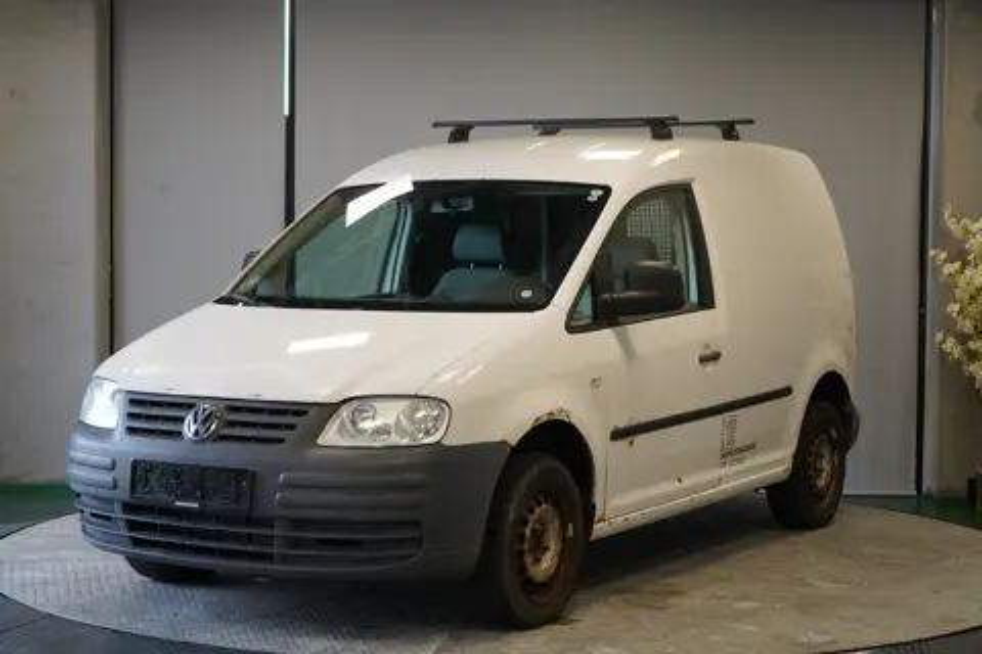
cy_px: 327
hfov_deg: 30.1
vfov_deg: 20.3
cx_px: 491
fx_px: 1827
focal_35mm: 67
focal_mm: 67
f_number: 5.6
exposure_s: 1/160
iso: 1600
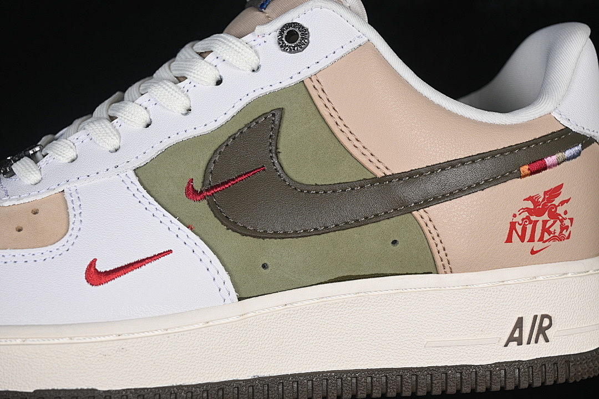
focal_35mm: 75
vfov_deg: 18.2
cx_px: 300
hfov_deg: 27.0
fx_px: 1248
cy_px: 200
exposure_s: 1/80
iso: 160
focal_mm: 50
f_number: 7.1
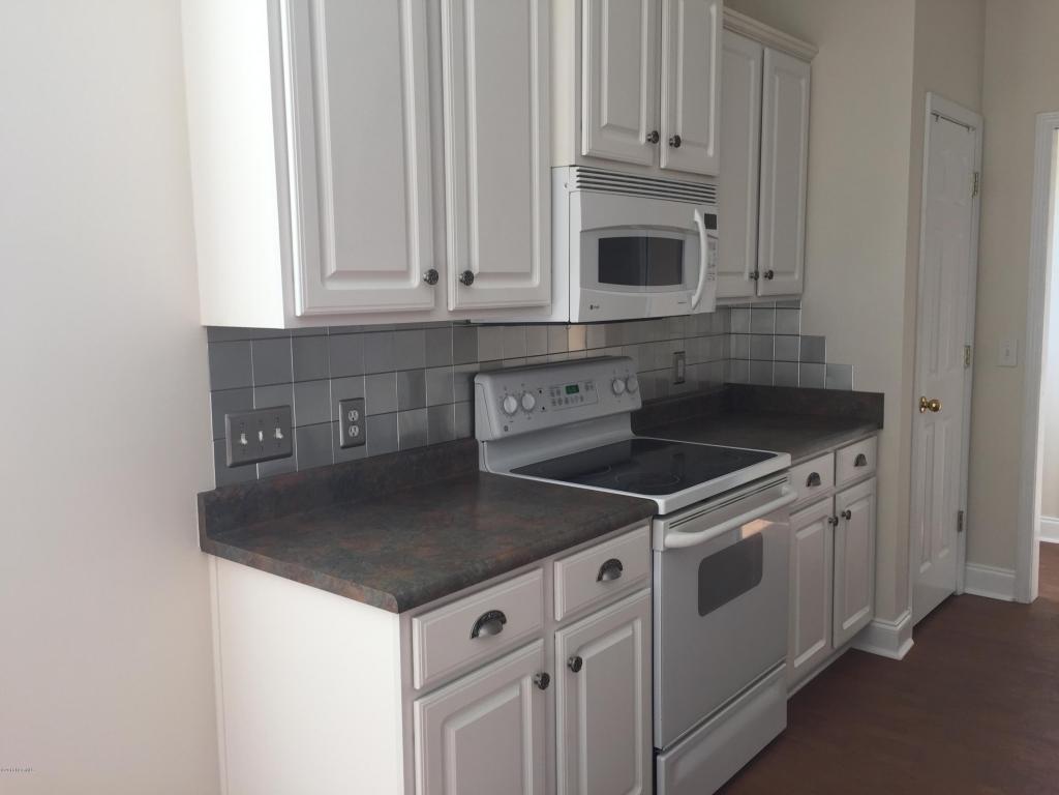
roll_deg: +0.5
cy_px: 398
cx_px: 530
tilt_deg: -6.5
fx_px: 887
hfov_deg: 61.7
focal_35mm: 29
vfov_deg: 48.2
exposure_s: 1/60
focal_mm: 4.15
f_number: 2.2
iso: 32
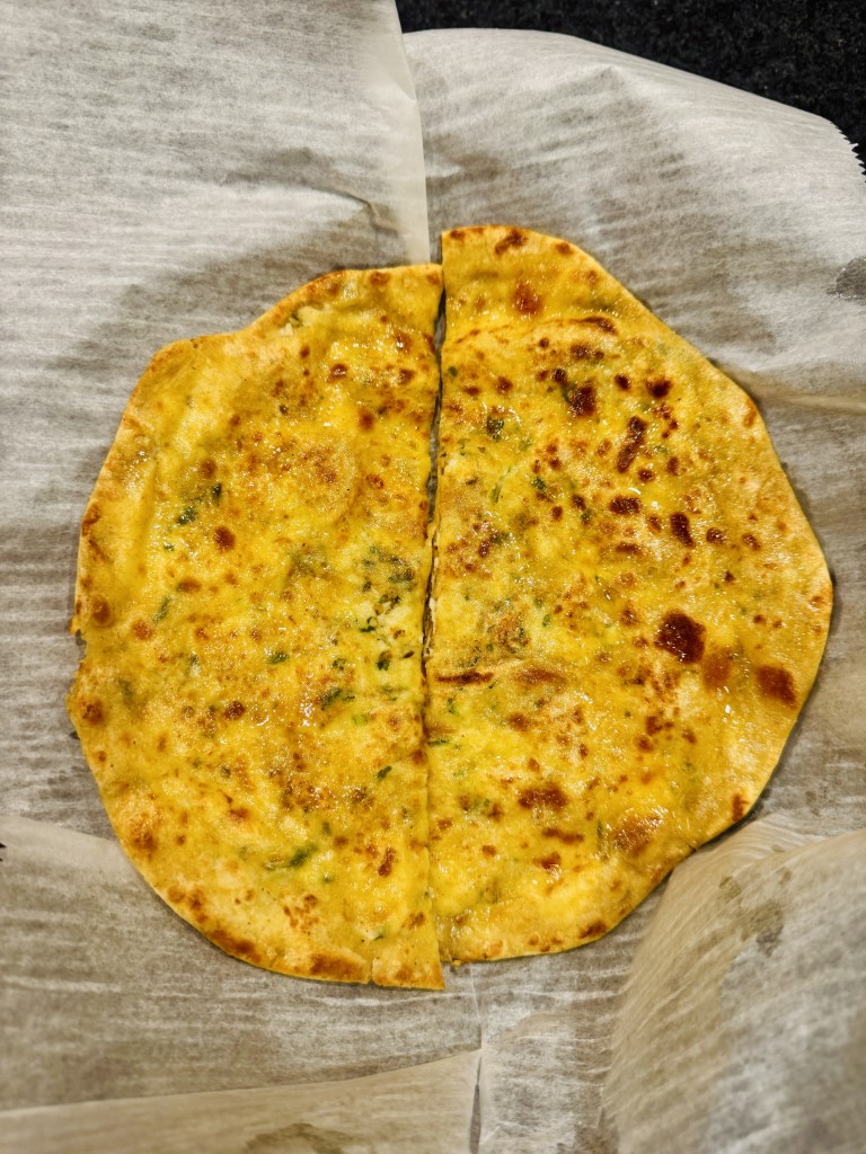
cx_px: 433
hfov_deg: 56.8
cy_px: 577
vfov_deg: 71.6
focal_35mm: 24
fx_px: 801
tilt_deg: -80.1
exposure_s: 1/60
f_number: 1.78
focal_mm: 6.76
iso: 160
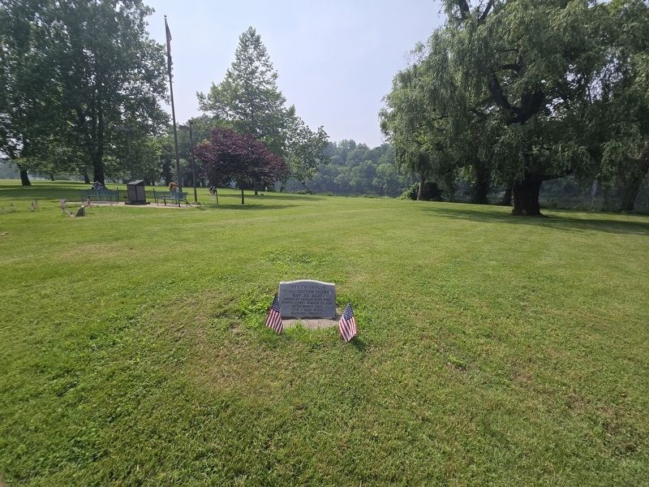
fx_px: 244
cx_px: 324
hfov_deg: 106.2
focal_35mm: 13
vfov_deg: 89.9
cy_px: 244
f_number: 2.2
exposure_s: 1/3502
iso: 50
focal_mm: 2.2
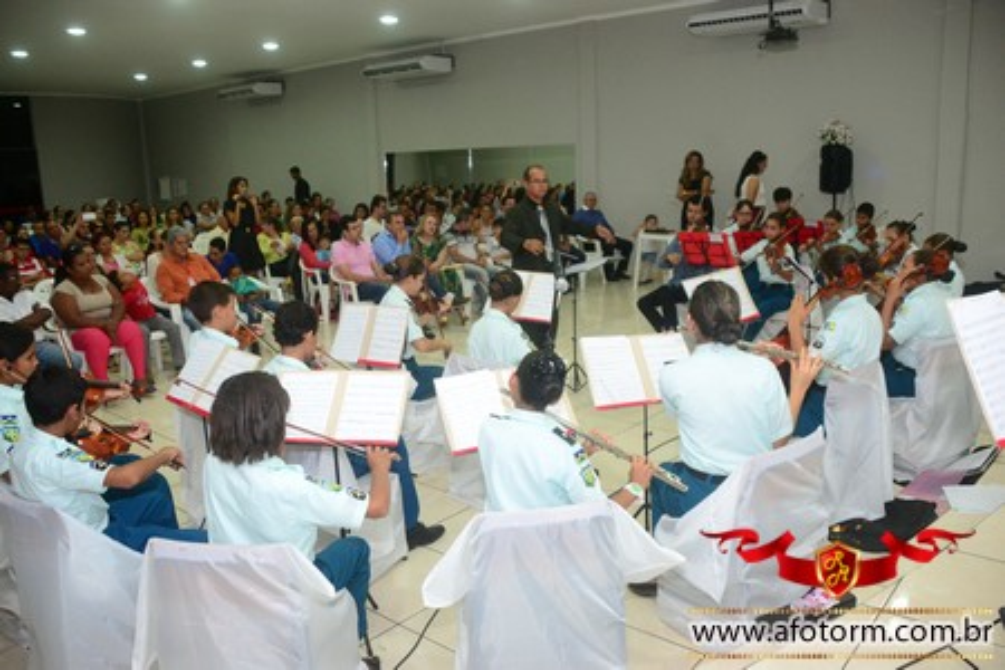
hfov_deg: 61.9
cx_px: 502
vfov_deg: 43.6
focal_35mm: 30
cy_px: 335
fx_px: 837
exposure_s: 1/80
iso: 1600
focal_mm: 20
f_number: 3.5
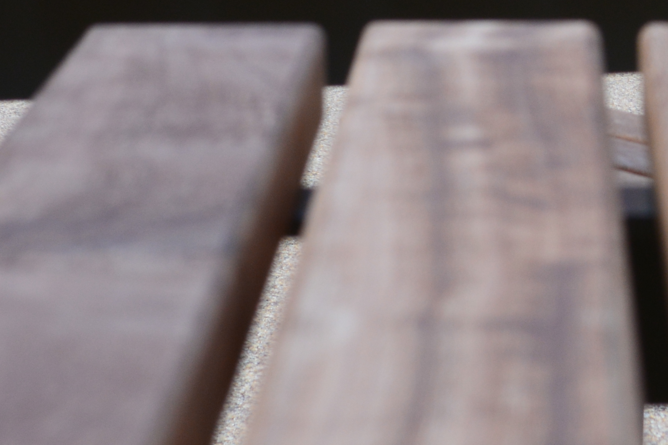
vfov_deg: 5.0
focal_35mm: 276
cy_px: 68
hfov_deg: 7.3
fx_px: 5114
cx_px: 1043
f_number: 9
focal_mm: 55
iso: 400
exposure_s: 1/160
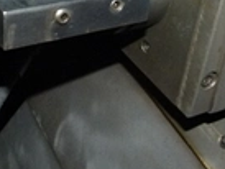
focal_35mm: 73
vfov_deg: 19.1
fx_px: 475
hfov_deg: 26.5
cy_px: -33
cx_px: 74
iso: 320
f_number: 2.8
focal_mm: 4.5
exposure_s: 1/60
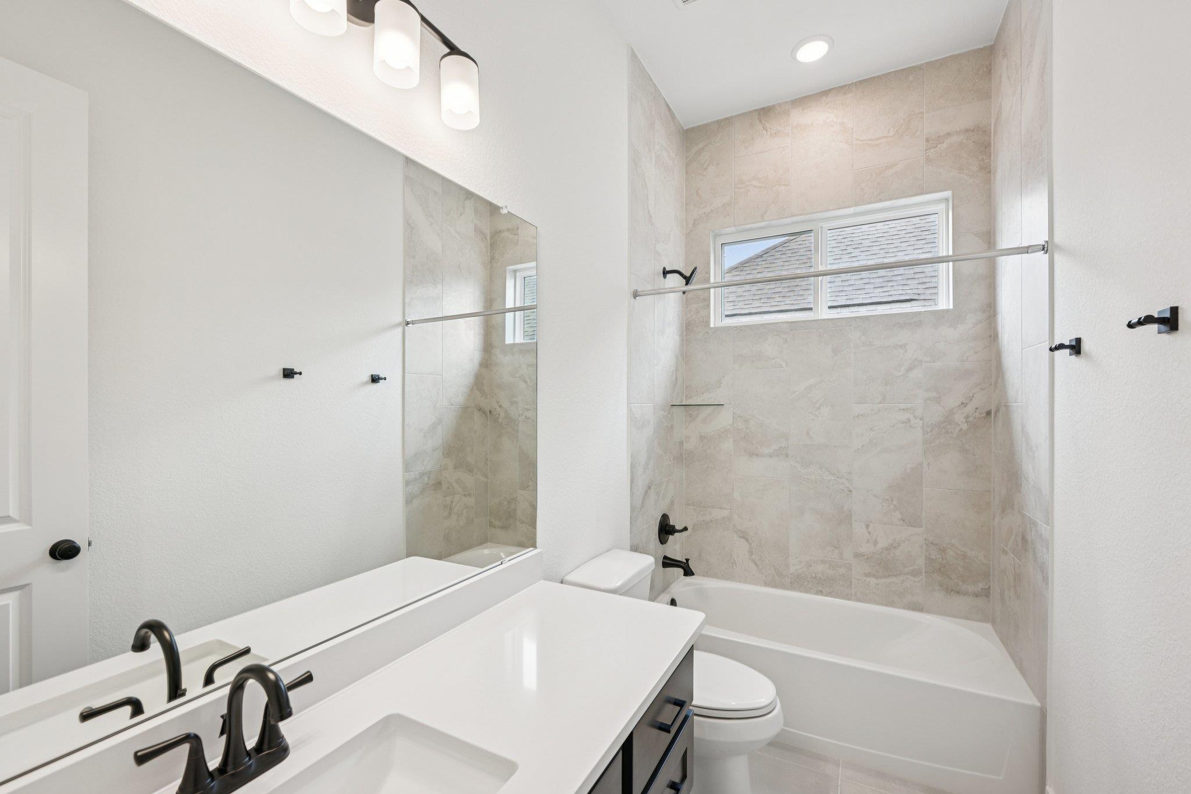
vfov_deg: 77.3
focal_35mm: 15
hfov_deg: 100.4
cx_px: 596
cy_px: 397
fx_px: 496
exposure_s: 1/45
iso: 100
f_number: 6.7
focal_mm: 15
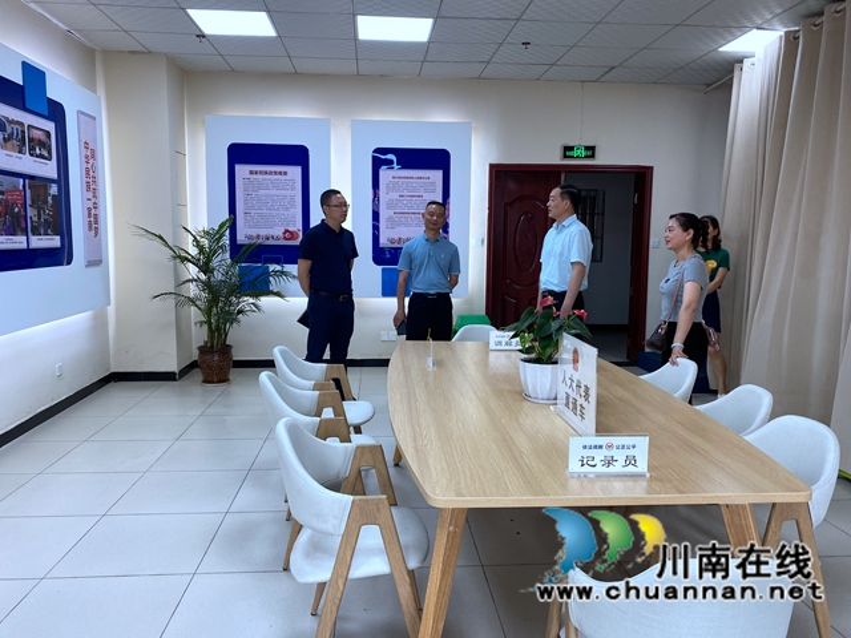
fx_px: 639
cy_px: 319
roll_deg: -0.6
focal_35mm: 26
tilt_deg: -6.9
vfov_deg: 53.1
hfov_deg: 67.3
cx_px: 426
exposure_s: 1/100
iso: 100
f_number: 1.8
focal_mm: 4.25
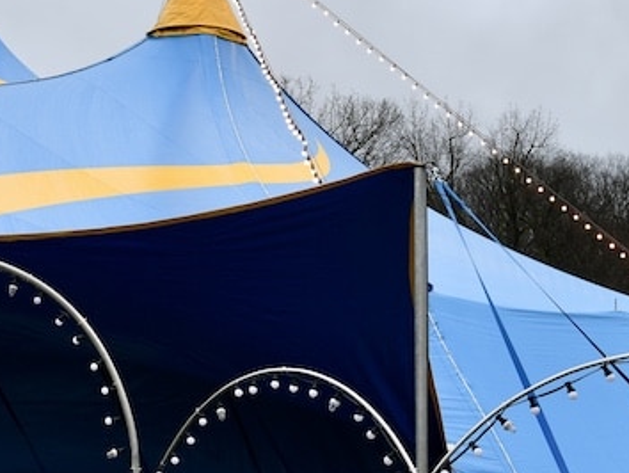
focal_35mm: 89
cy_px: 175
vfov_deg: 16.6
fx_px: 1618
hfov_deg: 21.0
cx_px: -41
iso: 64
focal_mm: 32
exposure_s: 1/100
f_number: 3.5
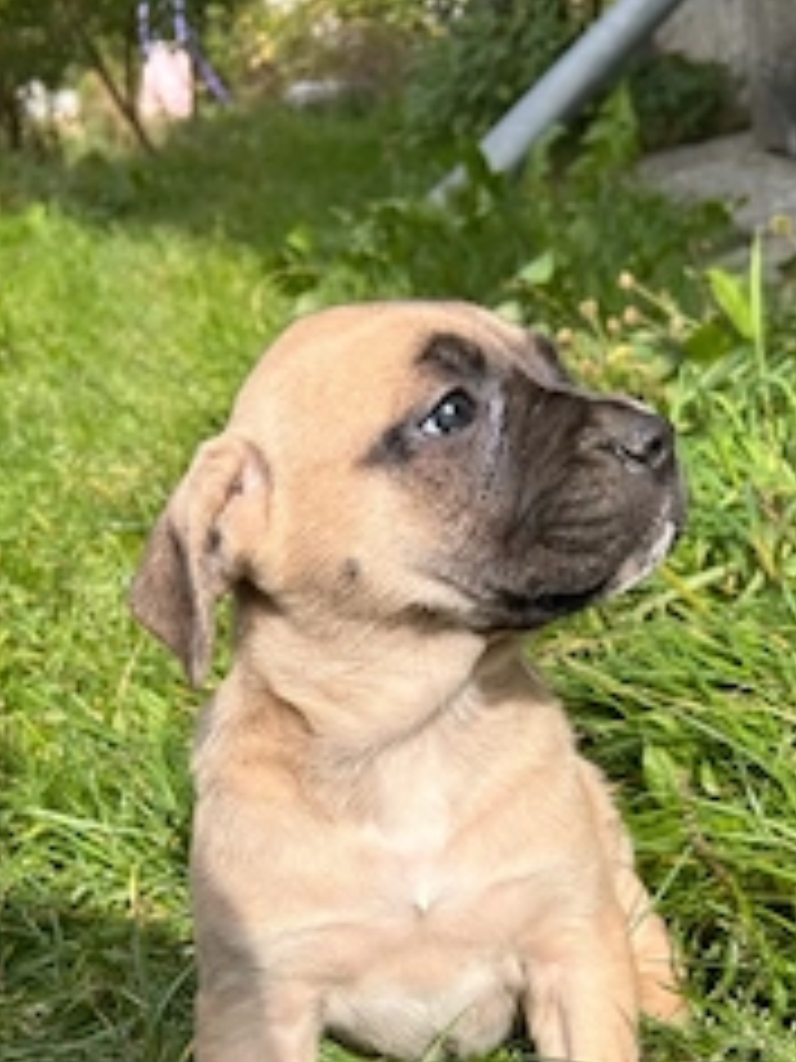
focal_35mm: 44
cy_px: 810
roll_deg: +14.6
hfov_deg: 32.8
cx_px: 472
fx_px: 1349
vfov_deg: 41.5
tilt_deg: -29.6
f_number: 1.5
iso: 50
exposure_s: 1/1511
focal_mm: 5.7
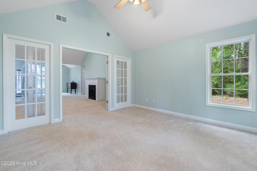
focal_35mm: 15
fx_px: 107
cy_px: 86
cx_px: 128
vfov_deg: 77.3
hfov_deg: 100.4
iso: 100
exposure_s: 1/10
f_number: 4.5
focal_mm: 10
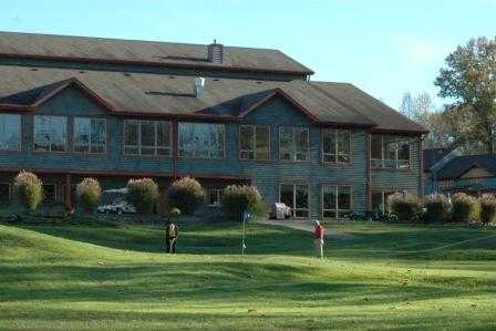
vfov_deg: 13.1
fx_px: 1447
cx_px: 248
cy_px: 166
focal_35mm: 105
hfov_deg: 19.5
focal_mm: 70
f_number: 10
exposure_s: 1/500
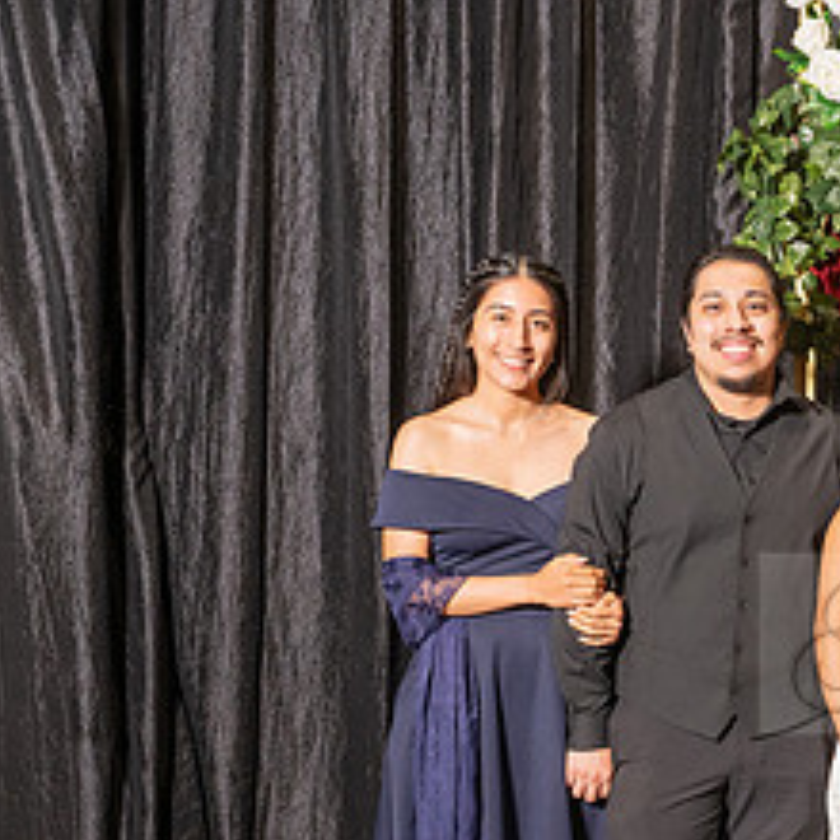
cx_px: 967
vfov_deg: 24.3
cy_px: 650
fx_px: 1922
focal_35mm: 70
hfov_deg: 22.9
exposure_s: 1/200
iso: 800
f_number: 4
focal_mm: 27
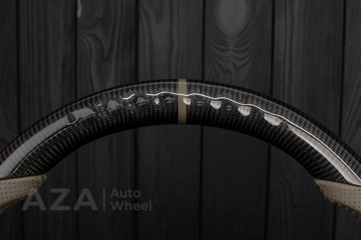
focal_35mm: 52
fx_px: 526
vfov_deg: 25.8
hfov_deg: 37.8
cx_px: 180
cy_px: 120
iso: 500
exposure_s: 1/125
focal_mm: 35
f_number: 6.3
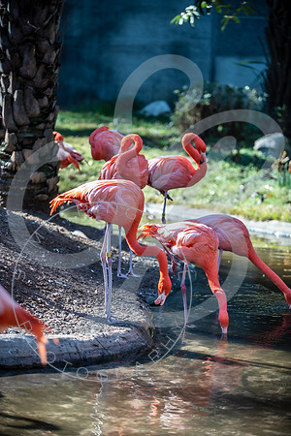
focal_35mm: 116
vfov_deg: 17.6
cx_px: 146
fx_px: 1406
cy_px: 218
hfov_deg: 11.8
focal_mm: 116
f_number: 2.8
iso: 200
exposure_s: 1/400
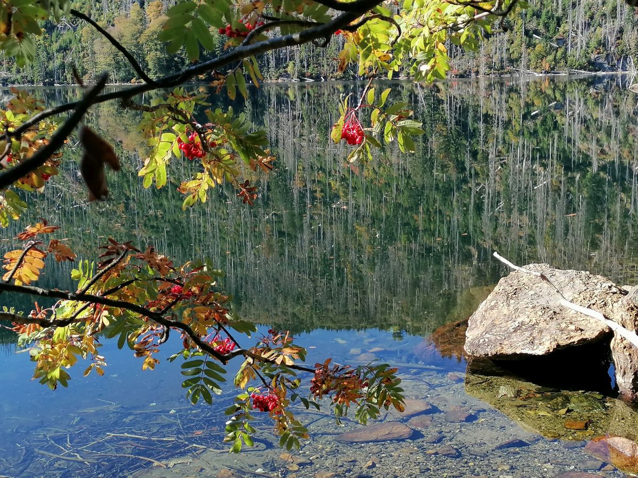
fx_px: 903
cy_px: 239
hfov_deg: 38.9
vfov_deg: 29.7
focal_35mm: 49
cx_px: 319
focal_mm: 4.75
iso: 50
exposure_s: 1/429
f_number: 1.8
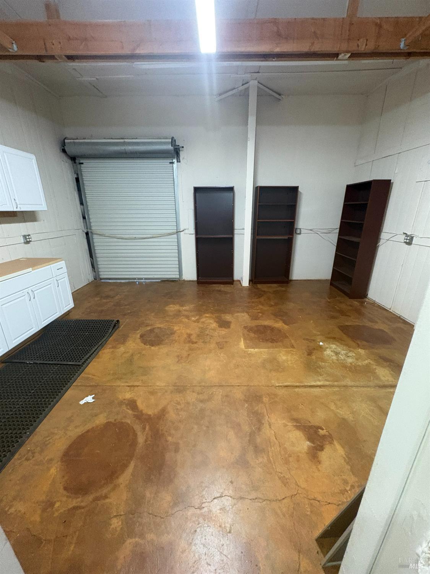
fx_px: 232
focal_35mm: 14
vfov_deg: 102.1
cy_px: 287
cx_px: 215
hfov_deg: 85.7
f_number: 2.2
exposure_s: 1/60
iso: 640
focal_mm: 2.22
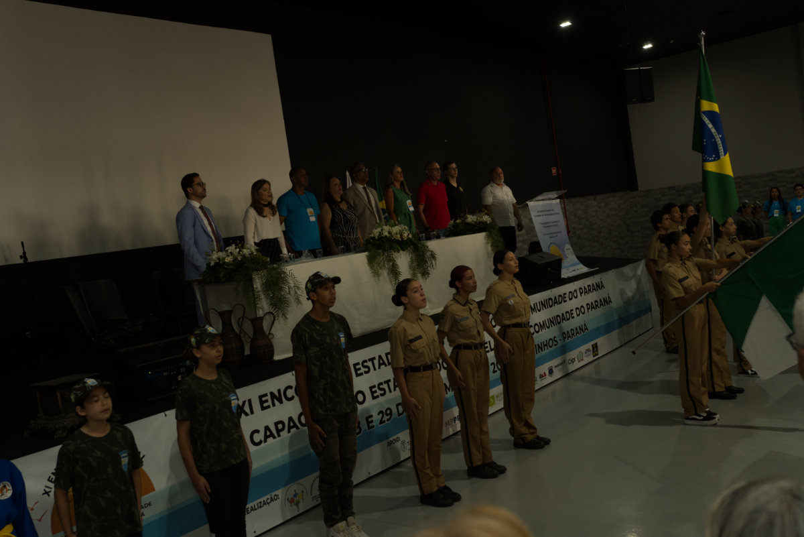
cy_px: 268
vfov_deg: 37.9
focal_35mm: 35
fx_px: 782
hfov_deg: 54.4
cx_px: 402
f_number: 4
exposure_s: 1/100
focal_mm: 35
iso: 1600
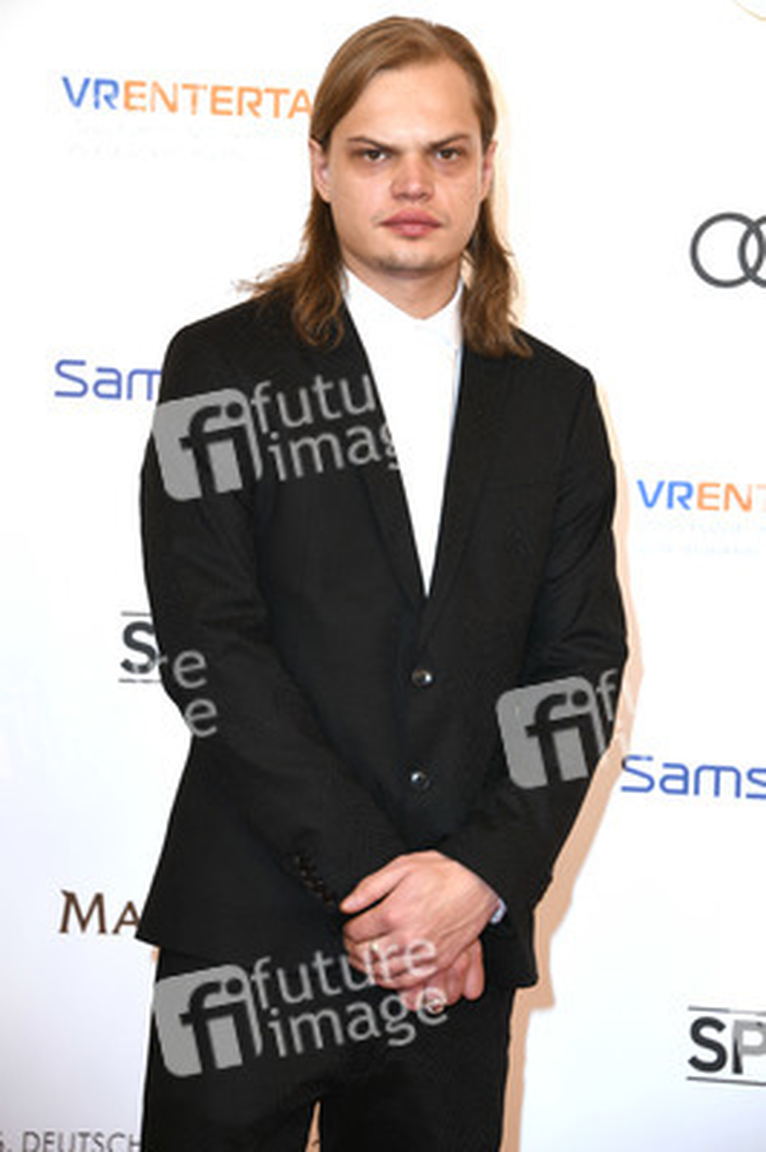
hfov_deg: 11.2
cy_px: 576
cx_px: 383
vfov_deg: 16.8
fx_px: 3900
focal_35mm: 122
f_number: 6.3
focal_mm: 122
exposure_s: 1/125
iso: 250
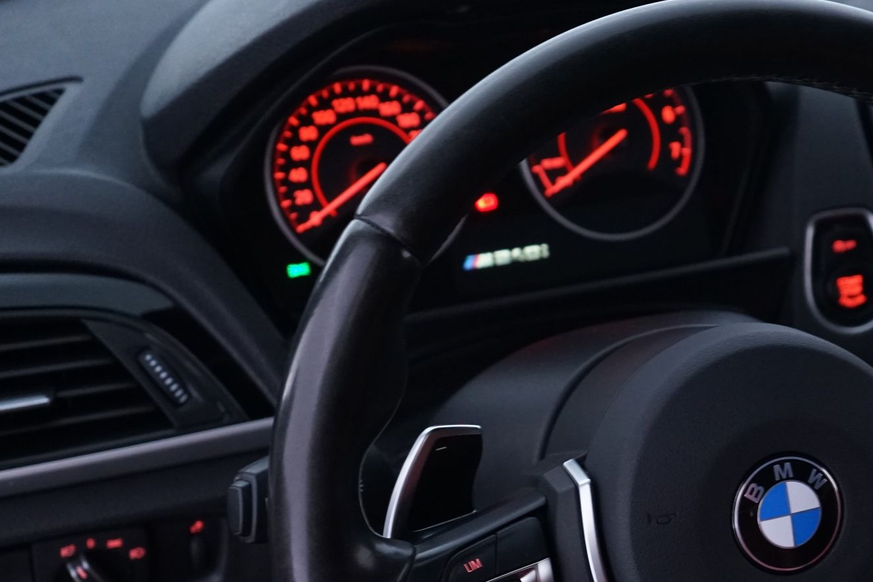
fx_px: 1819
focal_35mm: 75
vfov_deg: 17.9
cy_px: 511
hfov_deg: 26.1
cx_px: 789
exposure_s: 1/25
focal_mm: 40
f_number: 4
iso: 2000
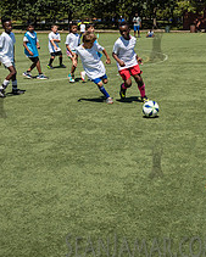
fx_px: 472
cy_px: 40
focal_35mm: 62
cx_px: 156
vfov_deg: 29.5
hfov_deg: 24.3
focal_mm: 24
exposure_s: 1/2000
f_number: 4
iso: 200
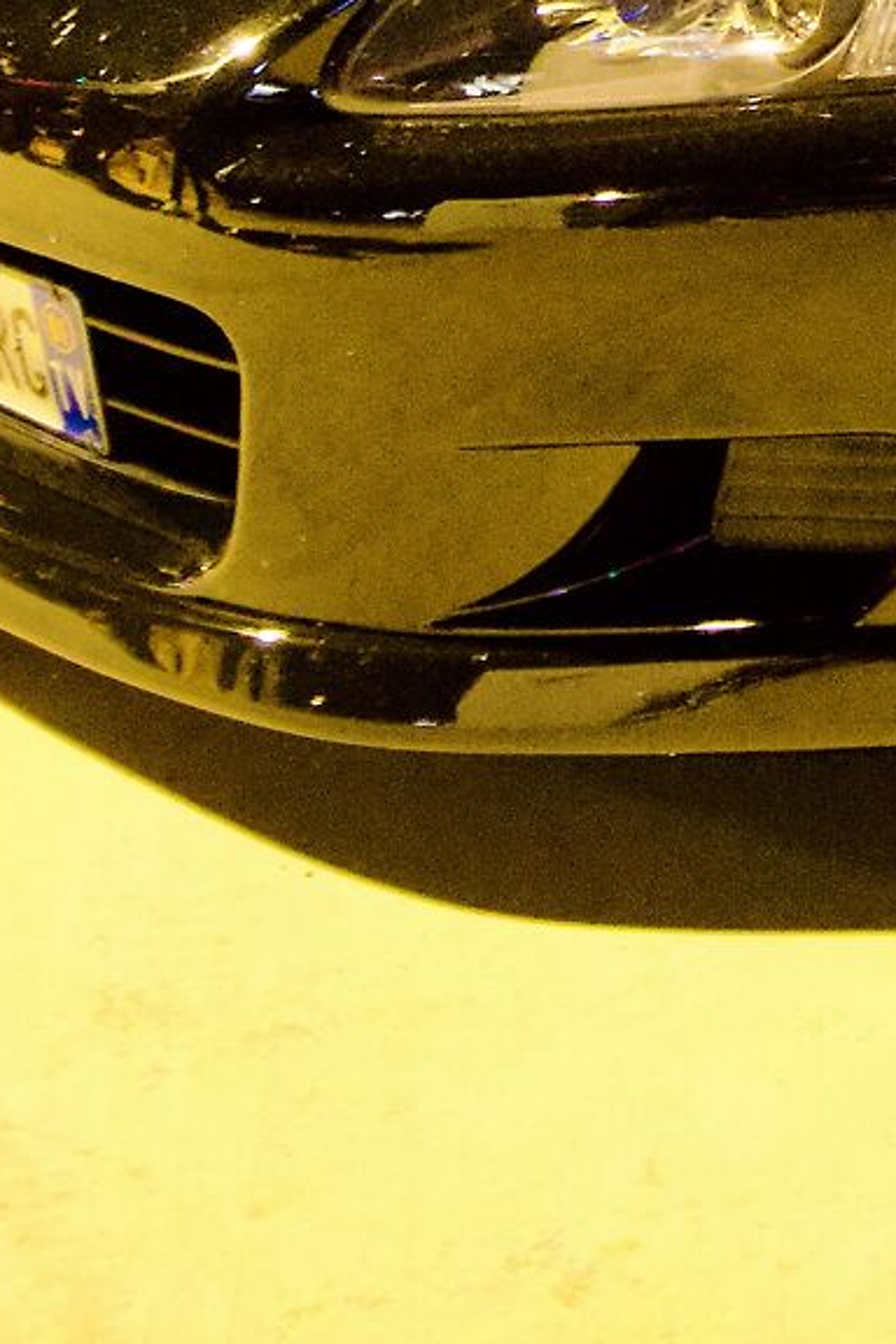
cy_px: -560
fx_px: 3733
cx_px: 1356
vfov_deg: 18.5
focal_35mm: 100
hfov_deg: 12.9
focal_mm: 16
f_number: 3.5
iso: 6400
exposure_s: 1/15
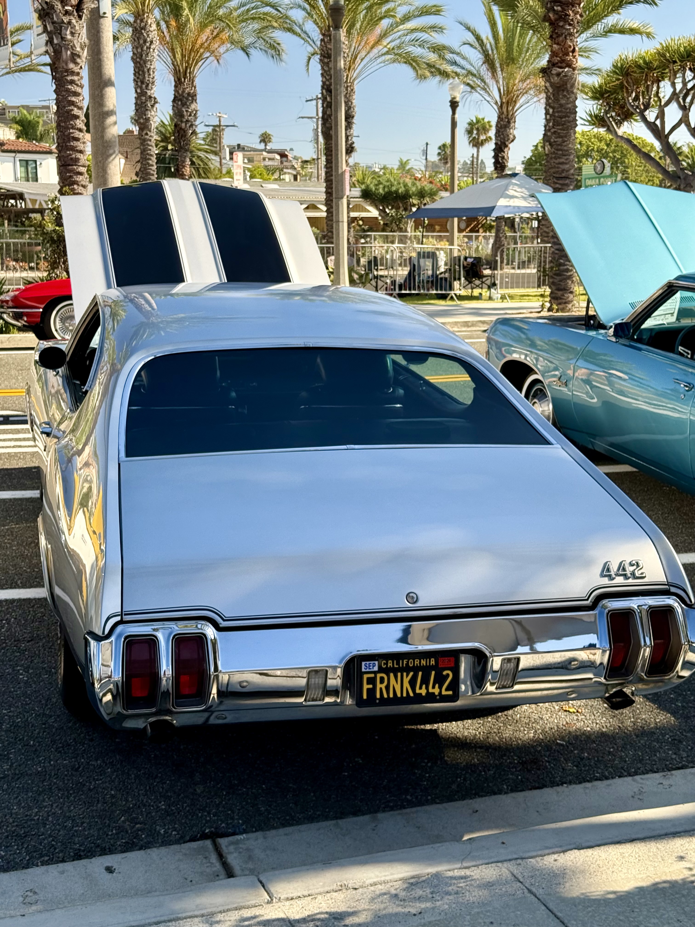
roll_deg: +0.2
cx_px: 348
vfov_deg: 39.7
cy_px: 464
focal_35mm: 48
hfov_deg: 30.3
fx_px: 1285
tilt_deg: -8.5
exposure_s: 1/687
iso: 80
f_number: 1.78
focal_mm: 6.76
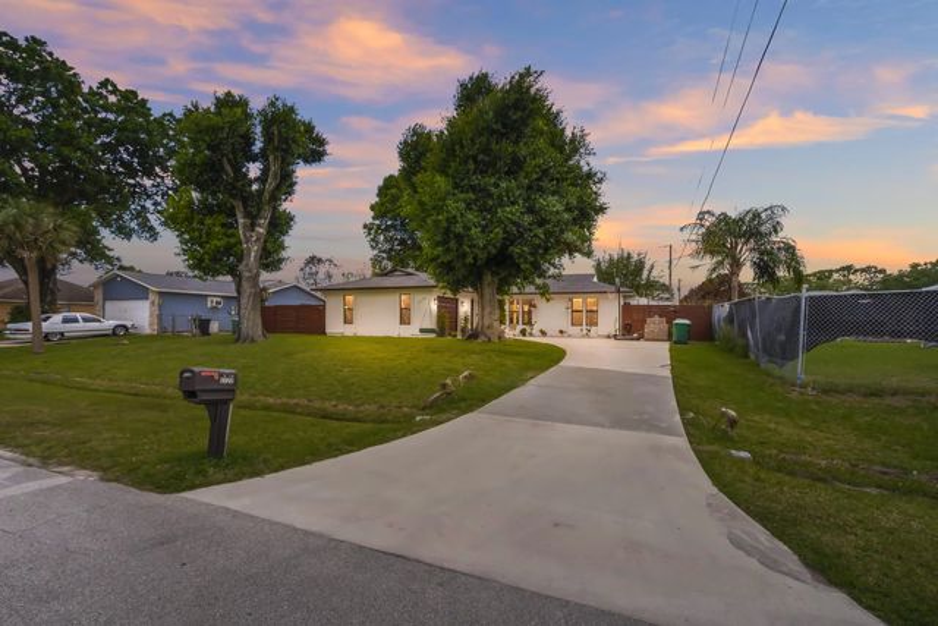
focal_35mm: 16
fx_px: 417
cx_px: 469
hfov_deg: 96.7
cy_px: 313
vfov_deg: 73.8
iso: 1600
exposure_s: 1/500
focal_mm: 16
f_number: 8
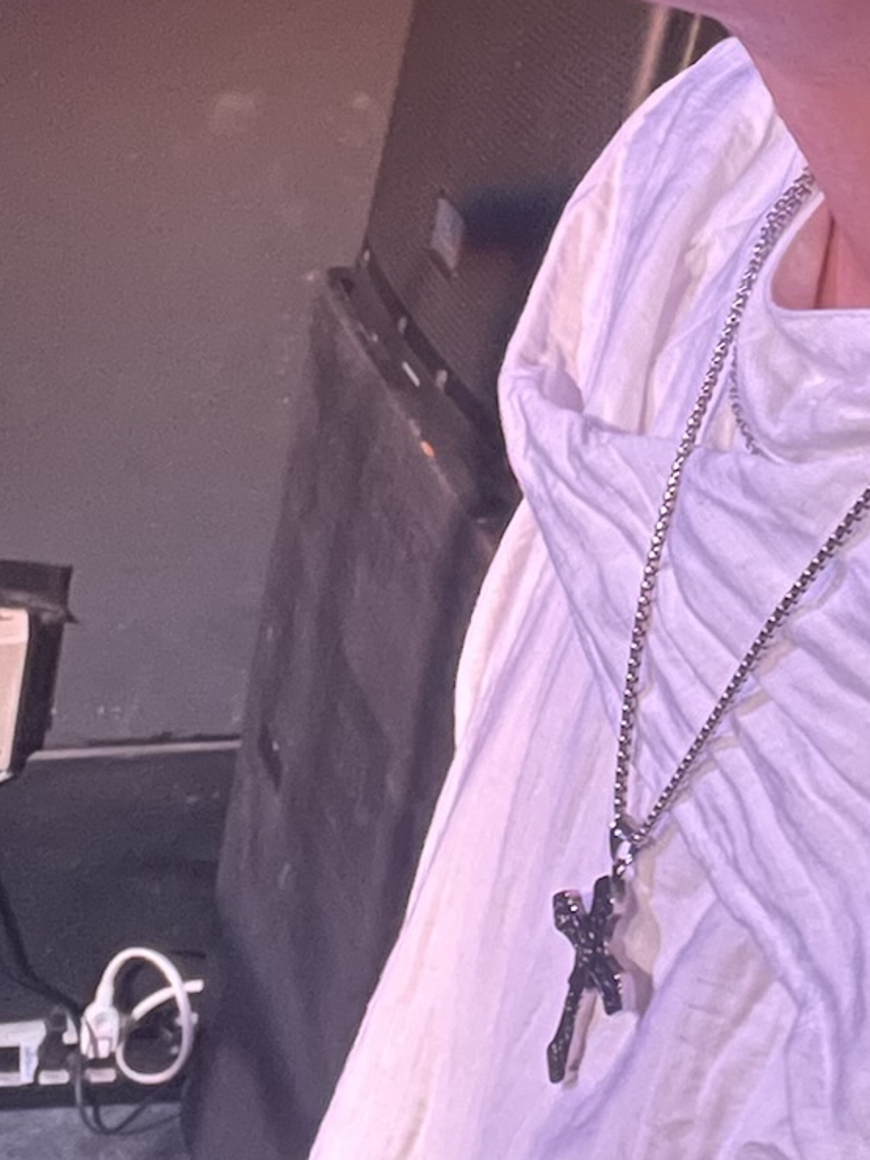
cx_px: 754
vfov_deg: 23.7
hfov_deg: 18.0
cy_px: 222
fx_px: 2714
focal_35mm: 81
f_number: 2.2
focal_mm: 2.71
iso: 1250
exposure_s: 1/15
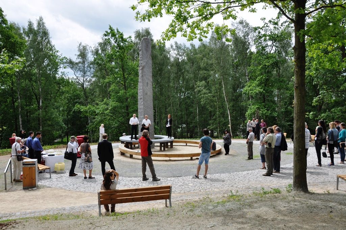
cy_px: 115
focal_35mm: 33
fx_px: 317
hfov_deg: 57.3
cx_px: 173
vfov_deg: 39.9
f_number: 11
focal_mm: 22
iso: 200
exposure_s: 1/200
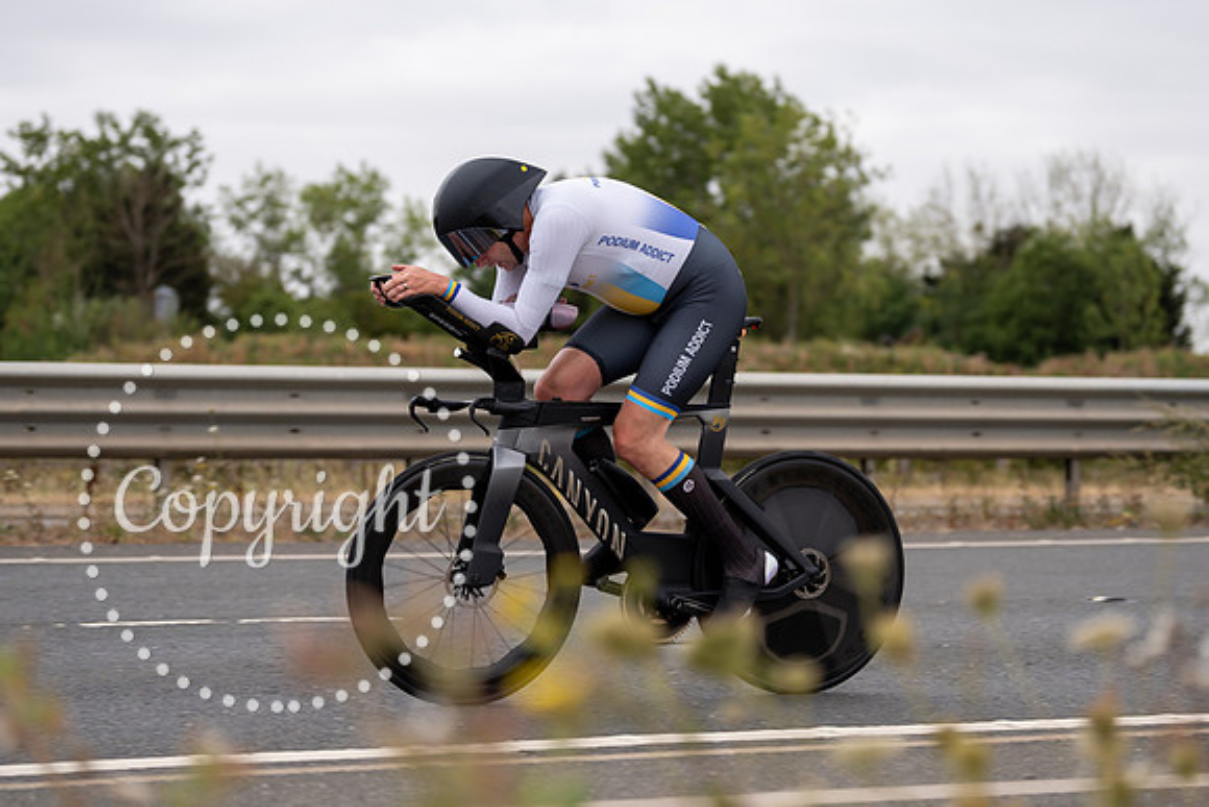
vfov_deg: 15.5
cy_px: 378
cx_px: 638
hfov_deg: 23.1
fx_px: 2964
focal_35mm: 88
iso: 100
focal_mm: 74
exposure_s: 1/800
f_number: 2.8
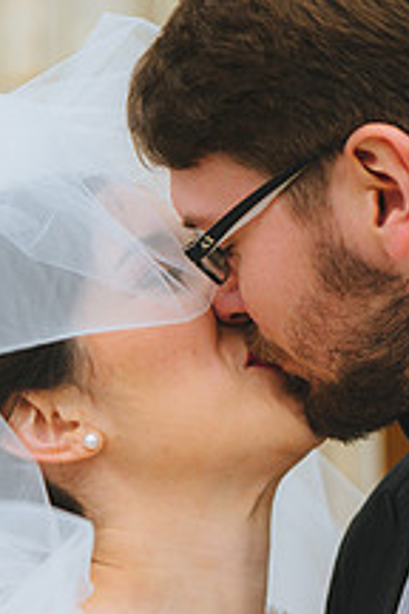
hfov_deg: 10.1
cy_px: 506
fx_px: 2300
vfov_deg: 15.1
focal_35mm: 135
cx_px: 280
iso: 250
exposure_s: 1/1000
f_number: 4
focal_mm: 65
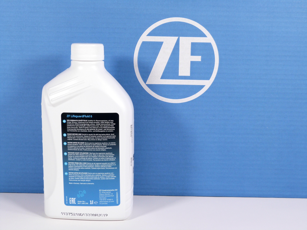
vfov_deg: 29.7
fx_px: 435
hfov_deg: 38.9
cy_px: 115
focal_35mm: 49
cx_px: 154
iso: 100
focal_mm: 8.7
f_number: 4
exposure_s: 1/200
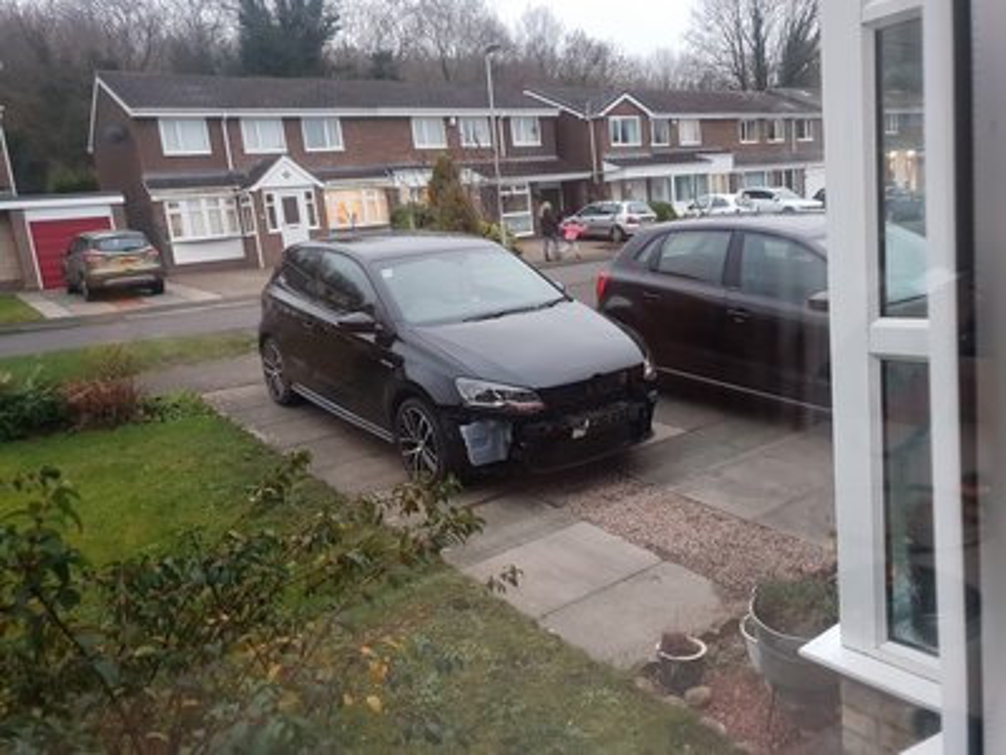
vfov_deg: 53.1
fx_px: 756
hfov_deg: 67.3
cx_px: 503
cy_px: 378
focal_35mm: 26
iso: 320
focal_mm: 4.3
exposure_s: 1/14
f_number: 1.5
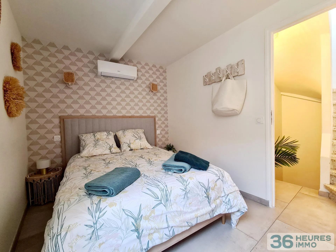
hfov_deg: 106.2
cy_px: 126
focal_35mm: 13
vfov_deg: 89.9
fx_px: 126
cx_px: 168
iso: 250
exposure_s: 1/50
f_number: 2.2
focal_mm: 2.2
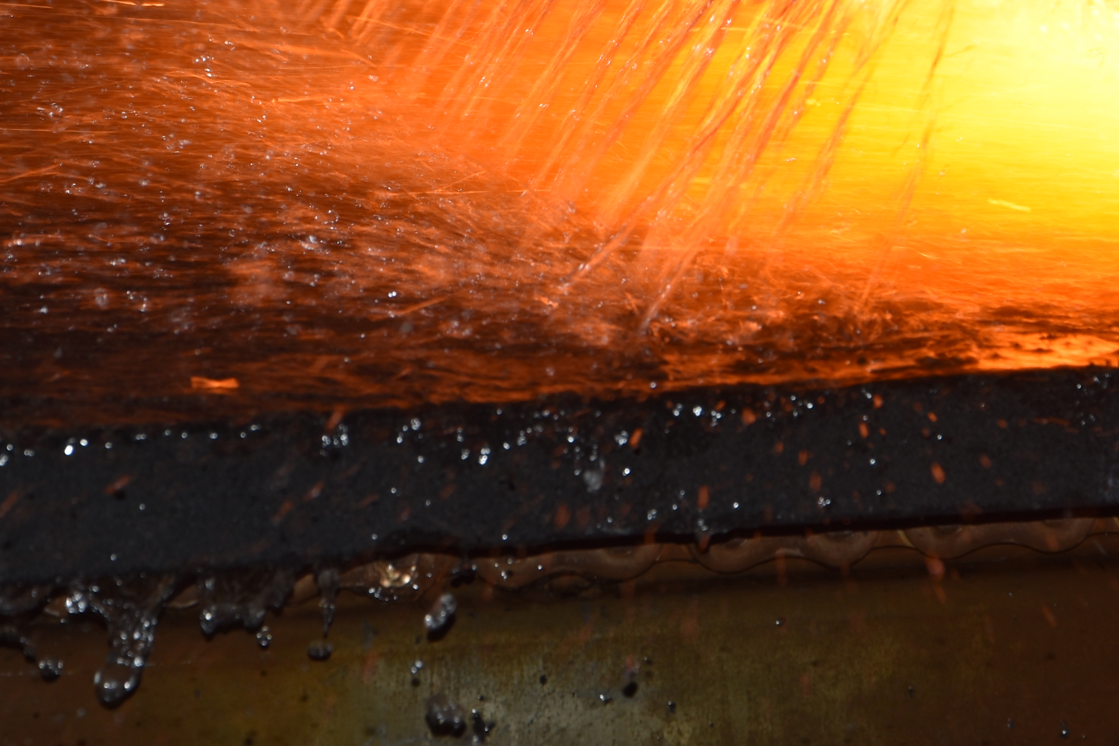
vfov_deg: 4.5
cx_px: 524
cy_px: -89
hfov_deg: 6.8
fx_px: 9386
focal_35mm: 302
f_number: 7.1
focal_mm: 80
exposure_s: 1/200
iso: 100
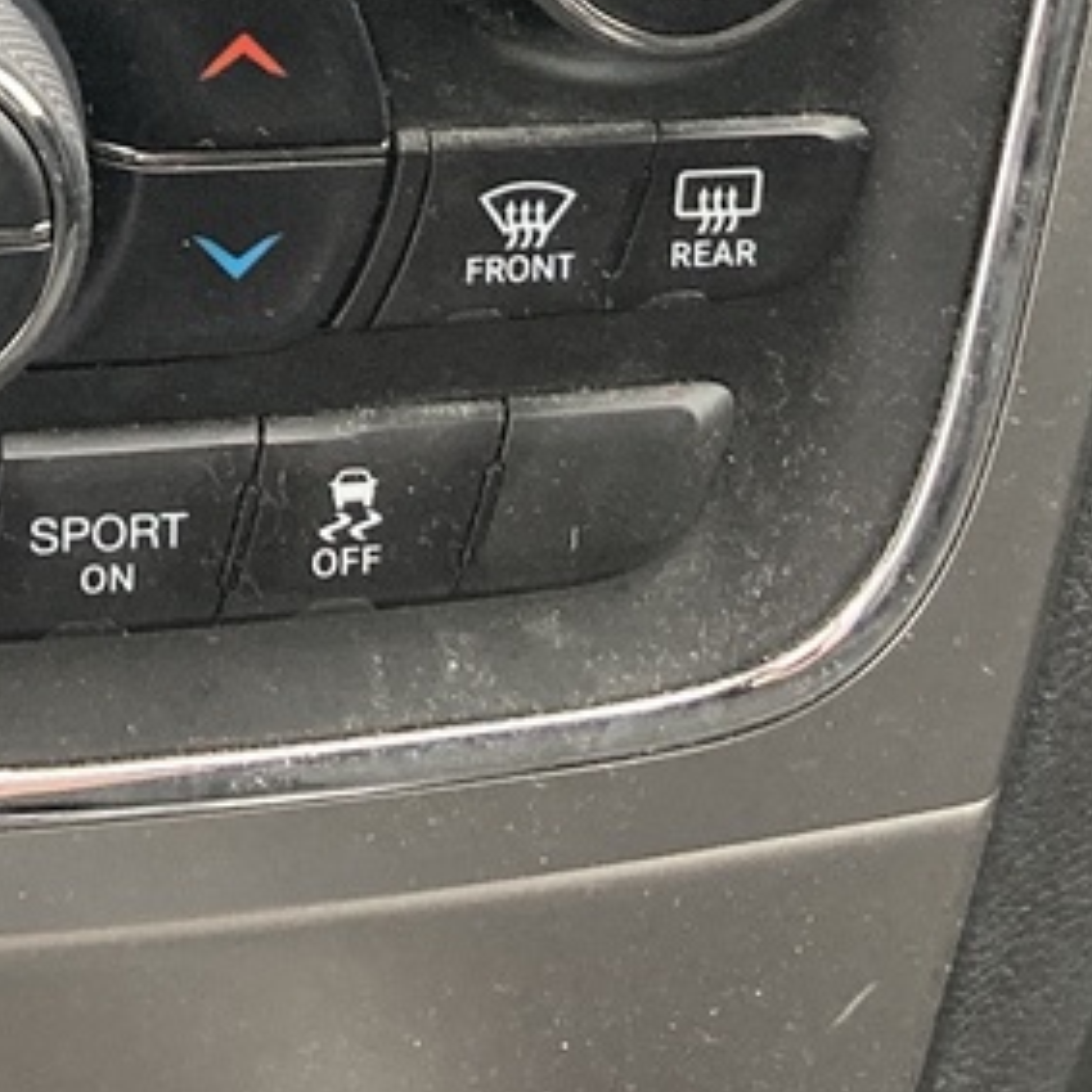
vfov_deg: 12.9
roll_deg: -2.4
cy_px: -679
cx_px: -320
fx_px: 4497
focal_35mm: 126
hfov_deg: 13.4
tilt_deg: -27.5
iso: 100
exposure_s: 1/60
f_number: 1.8
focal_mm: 3.99
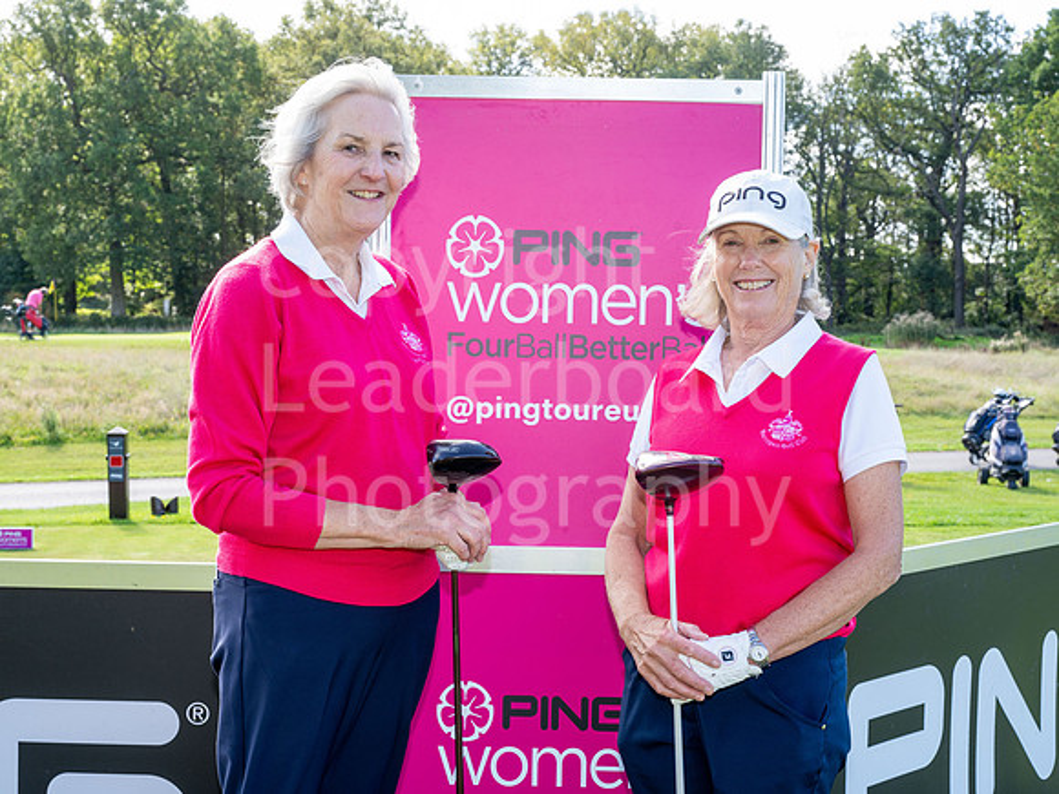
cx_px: 530
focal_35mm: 52
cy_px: 397
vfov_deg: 28.1
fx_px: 1588
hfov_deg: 36.9
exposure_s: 1/60
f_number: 10
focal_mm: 48
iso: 250
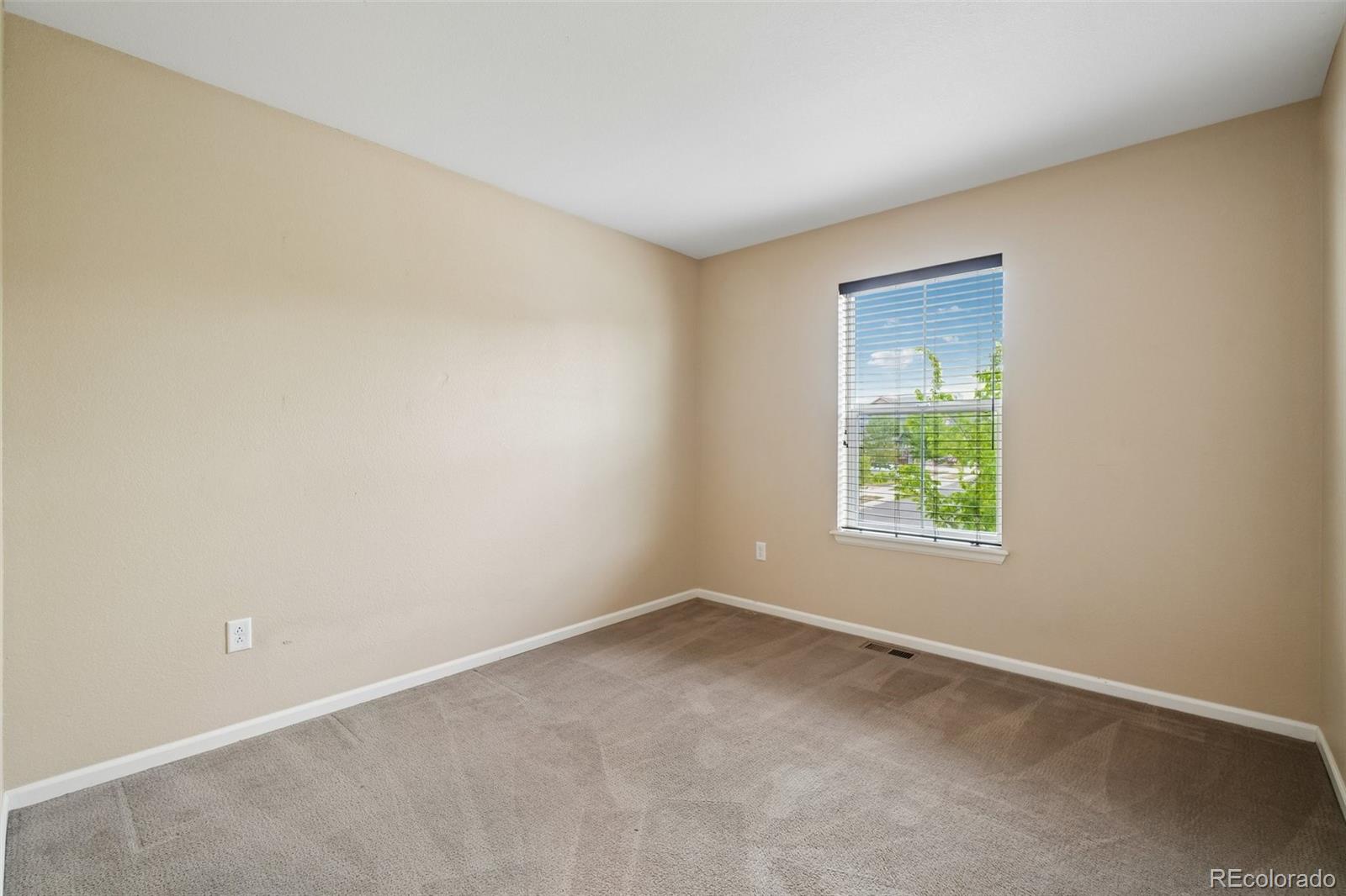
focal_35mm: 15
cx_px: 673
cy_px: 448
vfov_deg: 77.3
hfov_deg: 100.4
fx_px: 561
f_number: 8
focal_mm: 10
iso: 400
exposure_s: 1/6
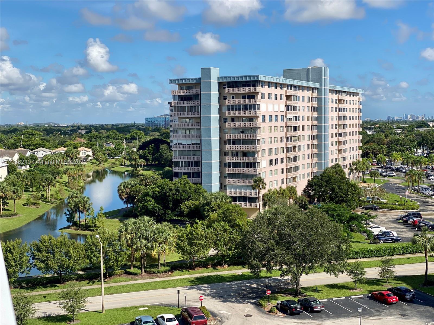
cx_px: 217
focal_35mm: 52
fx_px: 652
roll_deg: +1.0
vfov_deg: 28.0
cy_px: 162
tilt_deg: -3.7
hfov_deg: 36.8
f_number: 2
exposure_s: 1/1996
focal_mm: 6
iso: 20
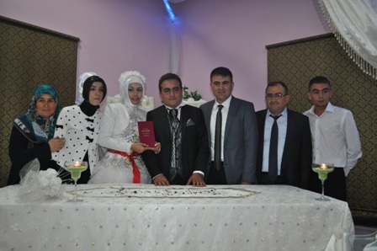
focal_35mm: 30
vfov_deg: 43.5
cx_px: 188
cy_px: 126
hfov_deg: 62.0
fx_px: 314
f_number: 3.8
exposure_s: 1/60
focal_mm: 20
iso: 800
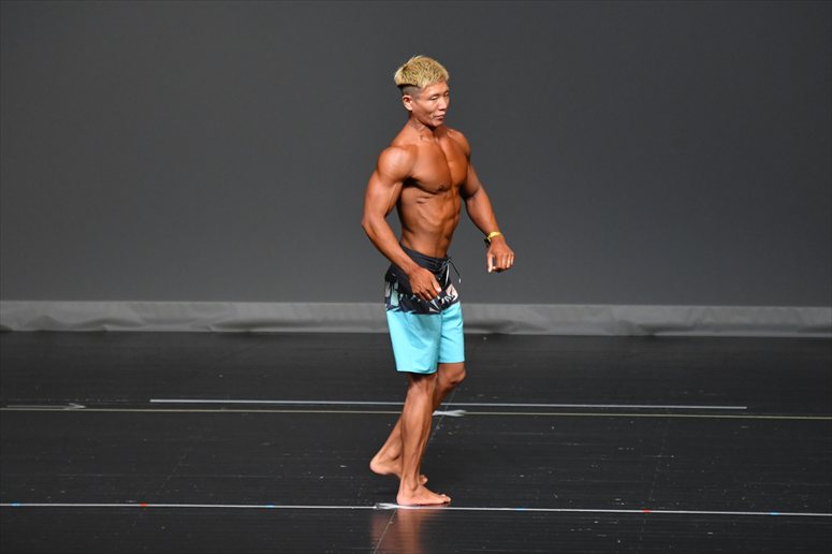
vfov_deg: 4.6
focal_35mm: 300
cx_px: 416
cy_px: 277
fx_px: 6930
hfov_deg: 6.9
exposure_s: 1/400
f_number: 5.6
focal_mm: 200
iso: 2500
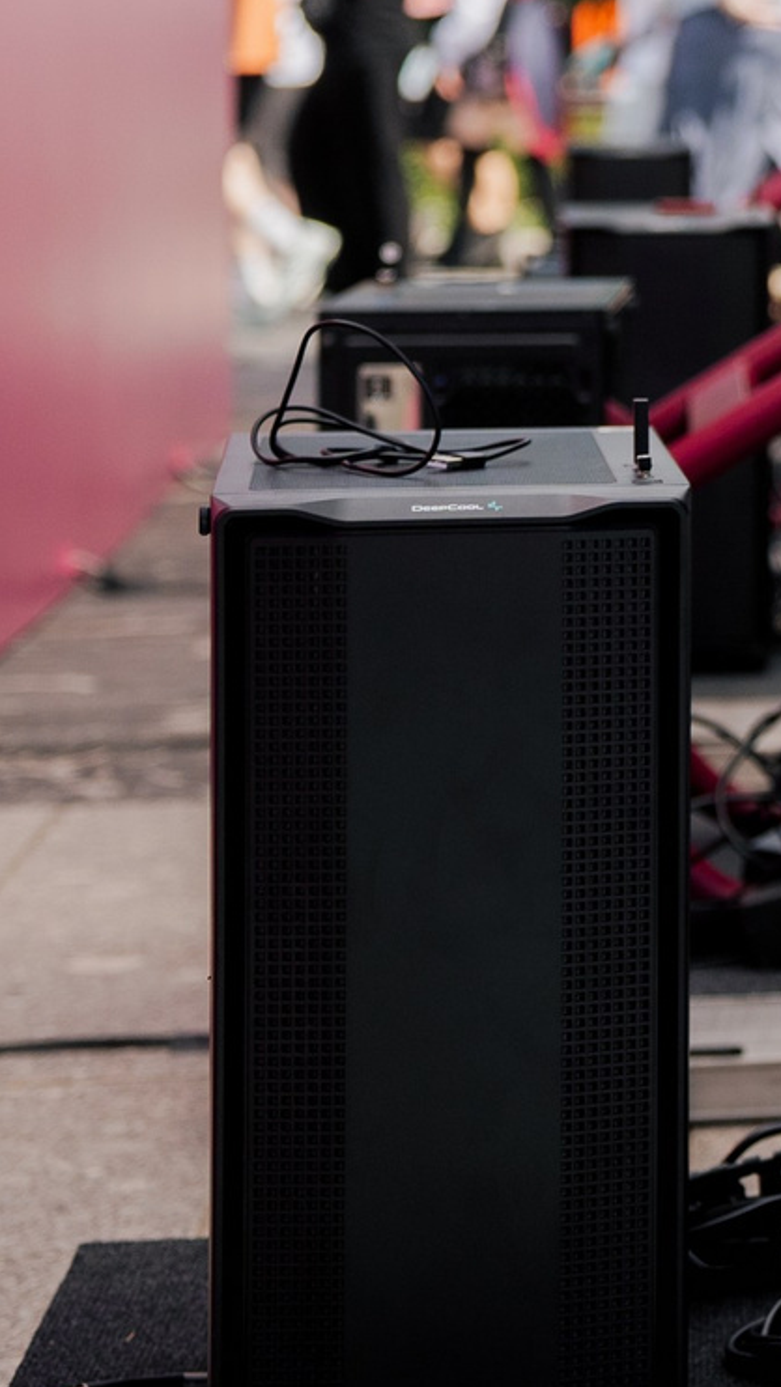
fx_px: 5559
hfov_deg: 7.5
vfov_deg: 14.1
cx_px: 1867
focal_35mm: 151
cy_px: 209
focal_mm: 41
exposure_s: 1/800
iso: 100
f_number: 2.8
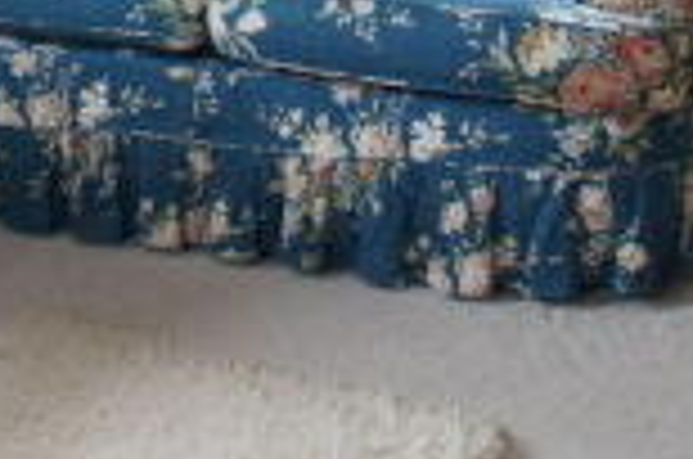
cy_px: -173
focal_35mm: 115
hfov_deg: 17.4
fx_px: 2209
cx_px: -22
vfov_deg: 11.5
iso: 1600
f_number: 3.5
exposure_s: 1/60
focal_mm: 18
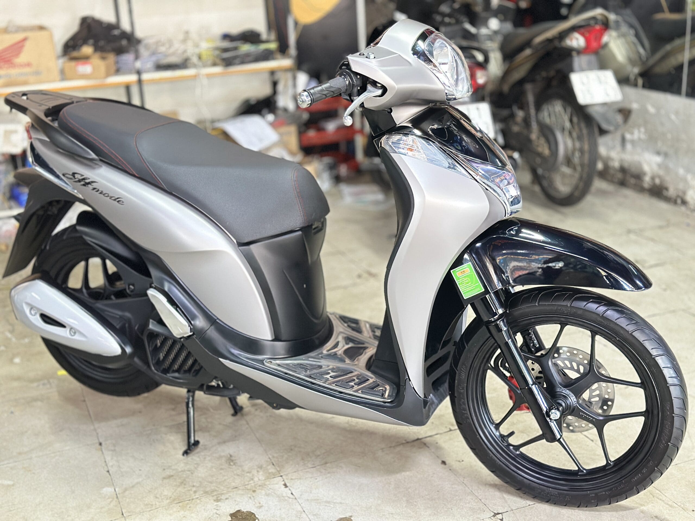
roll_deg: +3.6
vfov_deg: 30.3
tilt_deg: -19.6
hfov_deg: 39.7
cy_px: 260
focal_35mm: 48
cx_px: 348
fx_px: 964
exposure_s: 1/25
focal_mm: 6.86
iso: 800
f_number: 1.78
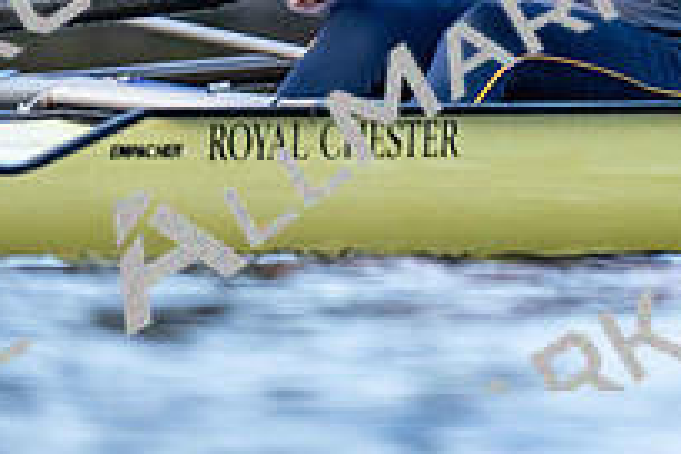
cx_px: 791
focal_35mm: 1706
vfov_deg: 0.8
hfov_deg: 1.2
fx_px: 32269
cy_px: -182
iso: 3200
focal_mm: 600
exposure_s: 1/2500
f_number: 4
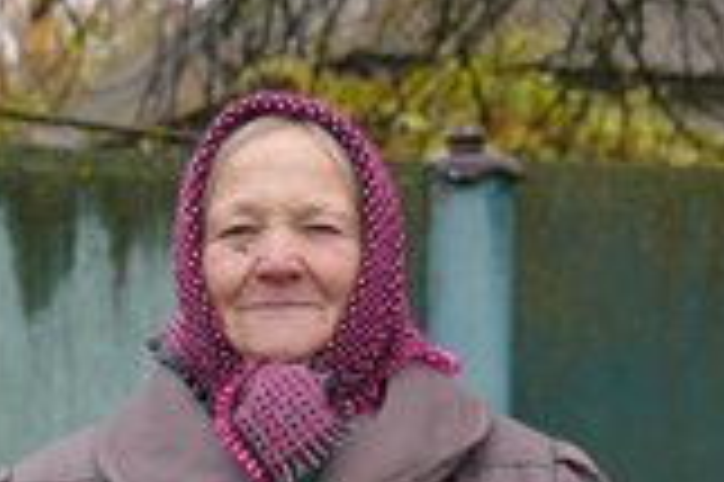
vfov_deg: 12.6
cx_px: 202
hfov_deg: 19.0
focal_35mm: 107
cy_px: 511
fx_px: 2150
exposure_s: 1/160
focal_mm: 43
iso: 1600
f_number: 4
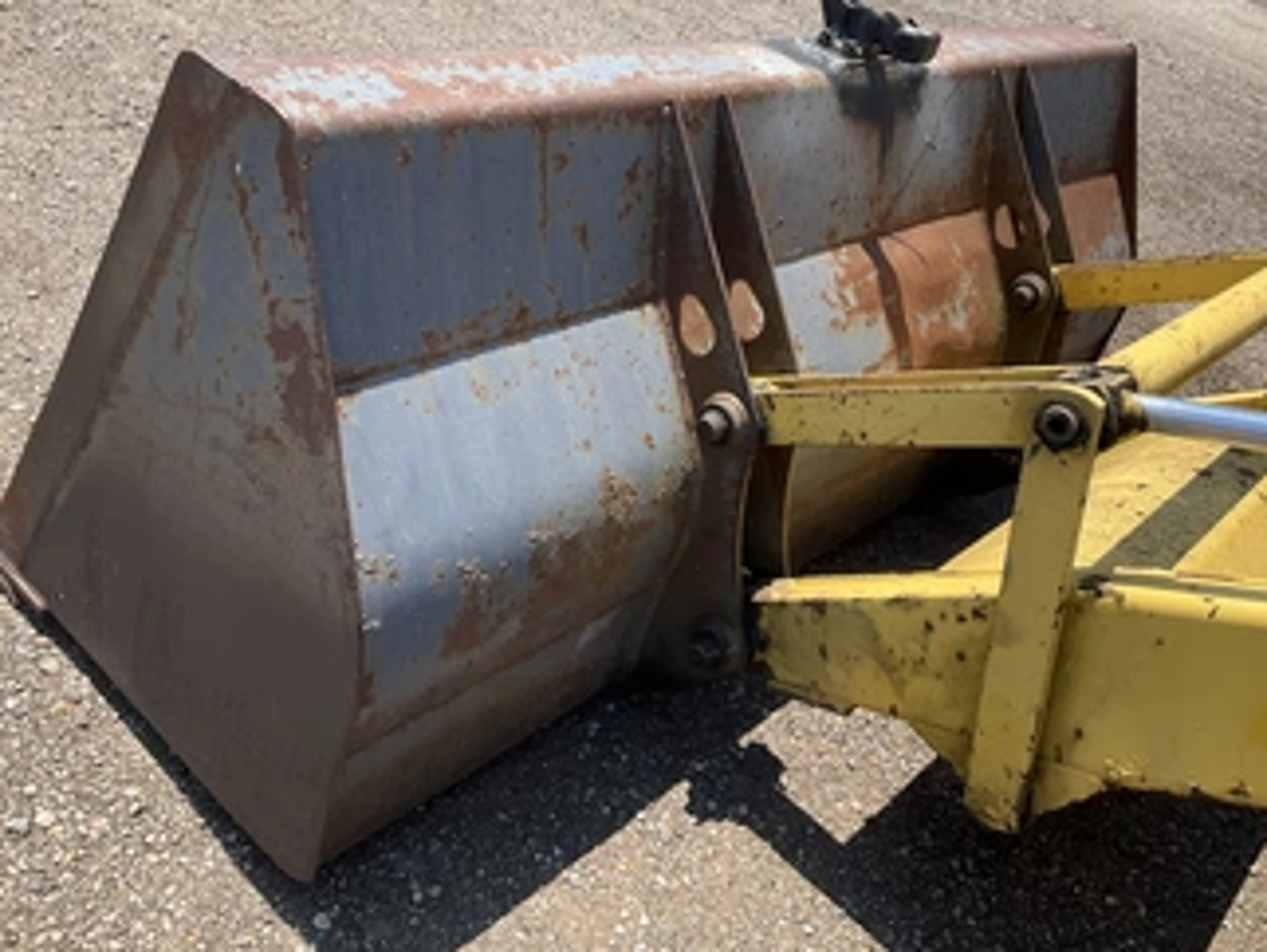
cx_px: 673
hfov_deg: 51.3
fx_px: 1319
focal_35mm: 36
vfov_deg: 39.5
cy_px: 366
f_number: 1.8
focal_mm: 3
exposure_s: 1/1076
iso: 25
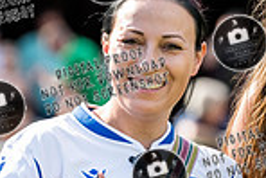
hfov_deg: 3.5
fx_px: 4356
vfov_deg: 2.3
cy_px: 132
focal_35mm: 589
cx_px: 277
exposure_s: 1/1600
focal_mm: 150
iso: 450
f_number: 3.5
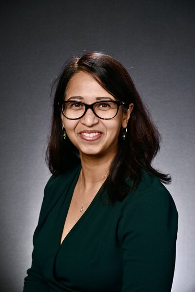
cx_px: 98
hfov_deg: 11.9
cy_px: 146
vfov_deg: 17.8
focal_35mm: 115
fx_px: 934
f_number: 8
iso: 125
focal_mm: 115
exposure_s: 1/125
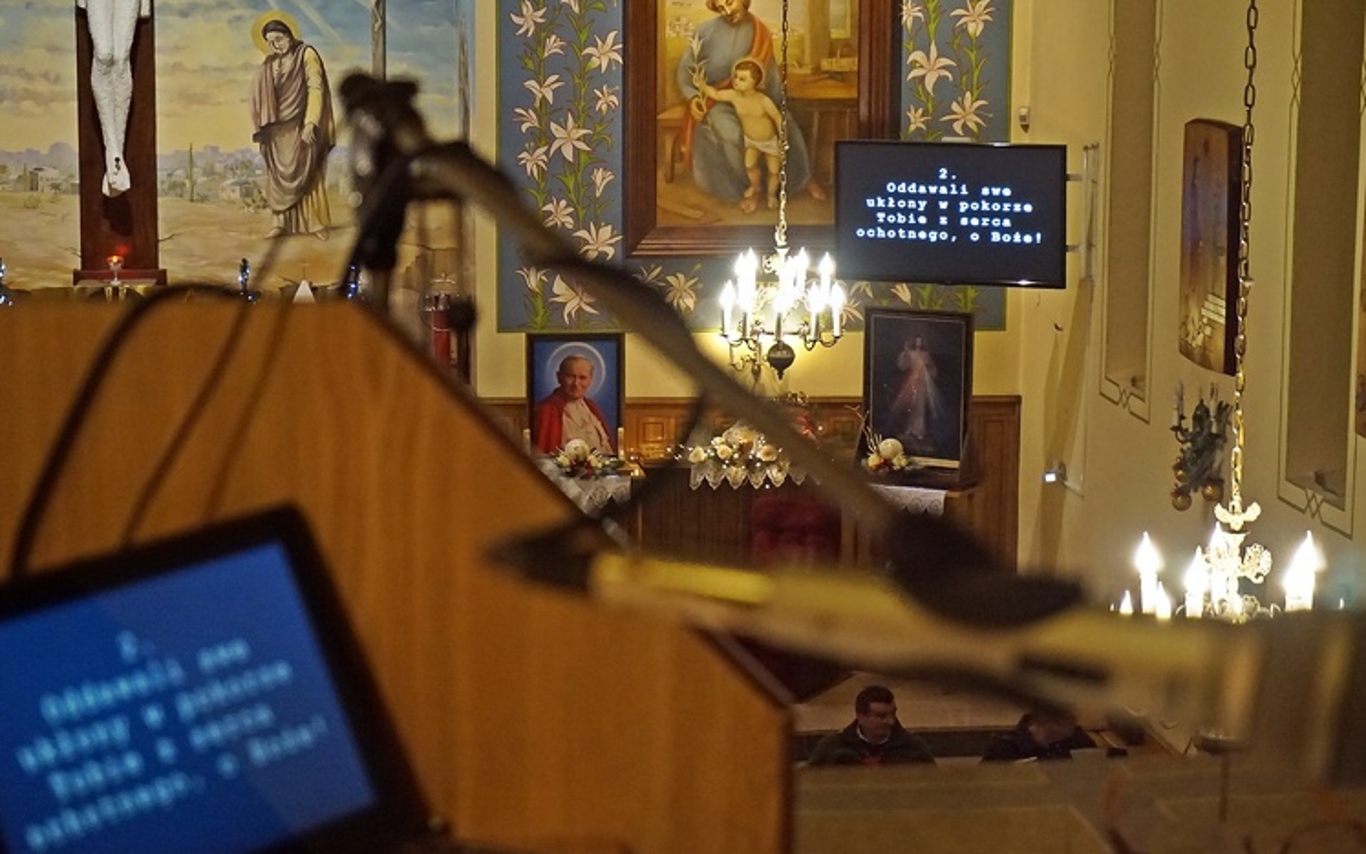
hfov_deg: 25.5
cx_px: 719
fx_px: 3016
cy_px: 442
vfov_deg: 16.1
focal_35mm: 81
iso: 6400
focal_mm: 50
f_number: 5.6
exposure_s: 1/160
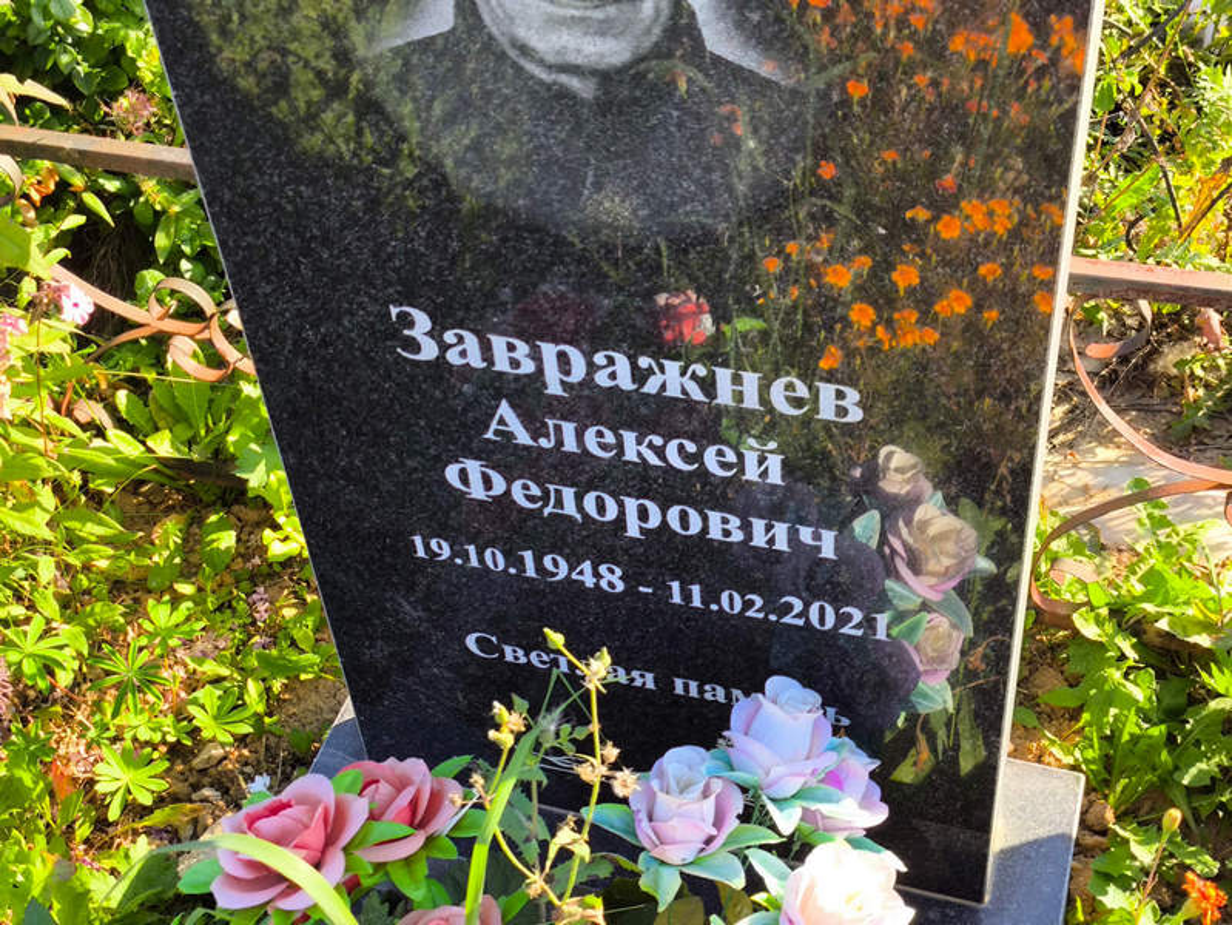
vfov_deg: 29.1
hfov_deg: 38.2
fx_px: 1780
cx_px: 616
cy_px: 462
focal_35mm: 50
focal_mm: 4.71
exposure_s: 1/273
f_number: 1.7
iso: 50
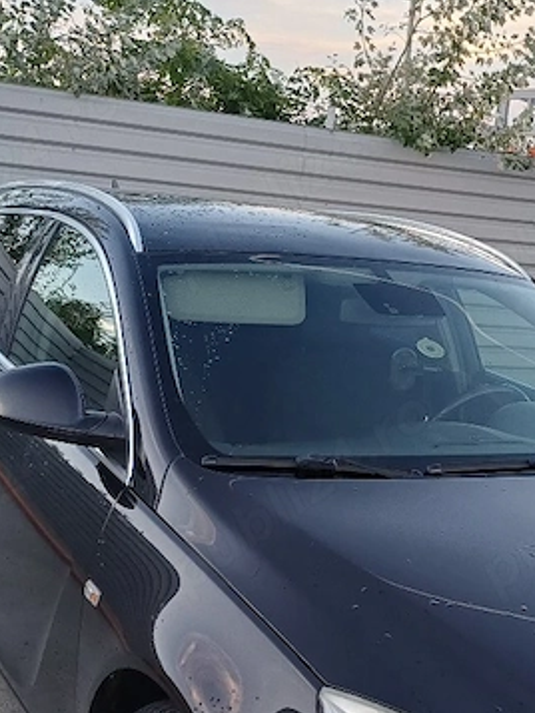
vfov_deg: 33.6
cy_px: 541
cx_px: 379
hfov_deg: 25.9
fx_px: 1153
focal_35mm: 56
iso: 50
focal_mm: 4.65
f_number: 1.8
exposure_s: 1/60.2
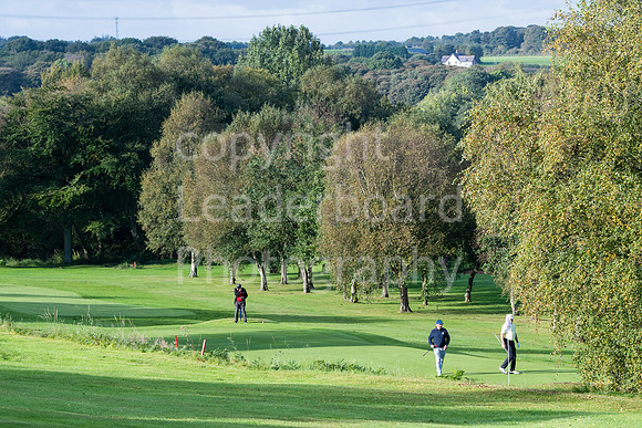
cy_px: 214
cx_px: 321
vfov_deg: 9.2
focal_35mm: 150
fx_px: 2676
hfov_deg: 13.7
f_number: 7.1
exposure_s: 1/400
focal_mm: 100
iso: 250
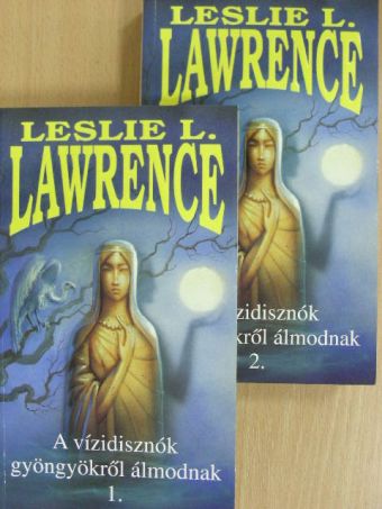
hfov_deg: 30.3
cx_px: 191
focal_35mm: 48
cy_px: 254
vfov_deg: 39.6
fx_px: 706
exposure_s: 1/11.7
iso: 200
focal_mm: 8
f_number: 3.5
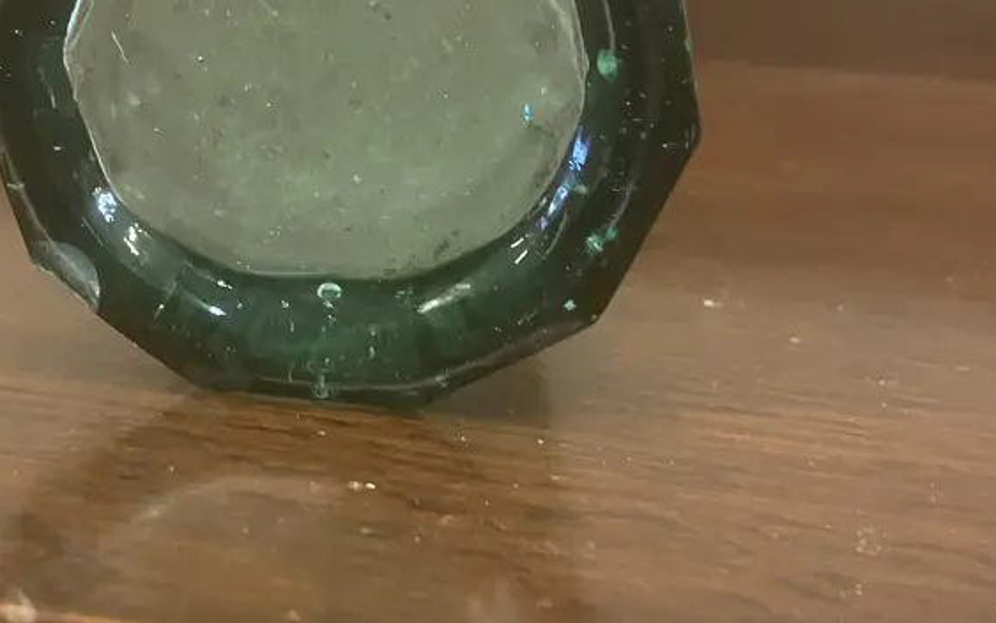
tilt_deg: -11.0
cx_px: 350
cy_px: 198
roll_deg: -3.6
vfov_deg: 23.9
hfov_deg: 37.2
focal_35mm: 54
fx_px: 1466
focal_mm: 3.99
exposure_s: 1/33
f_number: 1.8
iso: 320
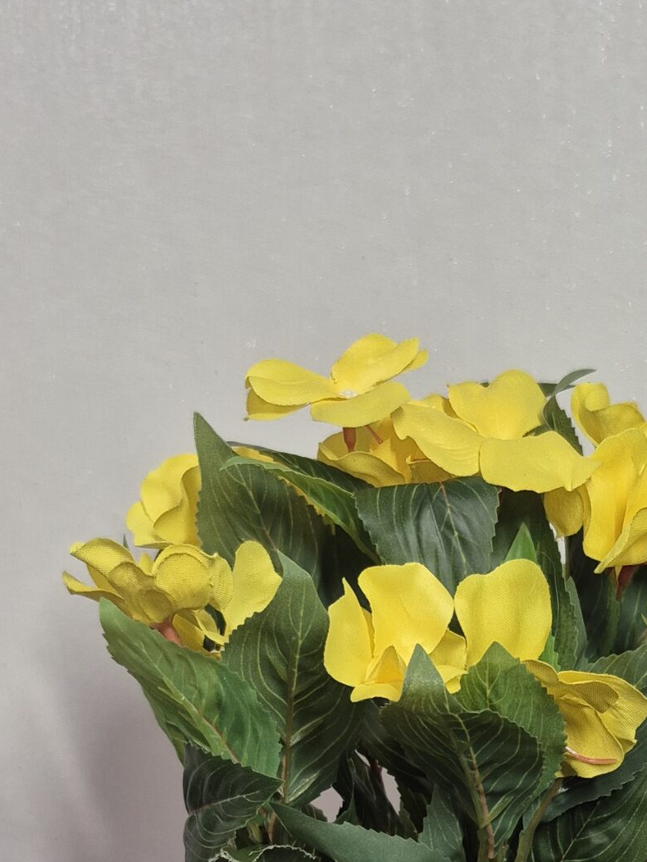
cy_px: 832
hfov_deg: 25.9
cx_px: 450
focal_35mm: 56
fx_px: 1395
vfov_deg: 32.0
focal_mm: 5.4
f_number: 1.8
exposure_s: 1/180
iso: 160
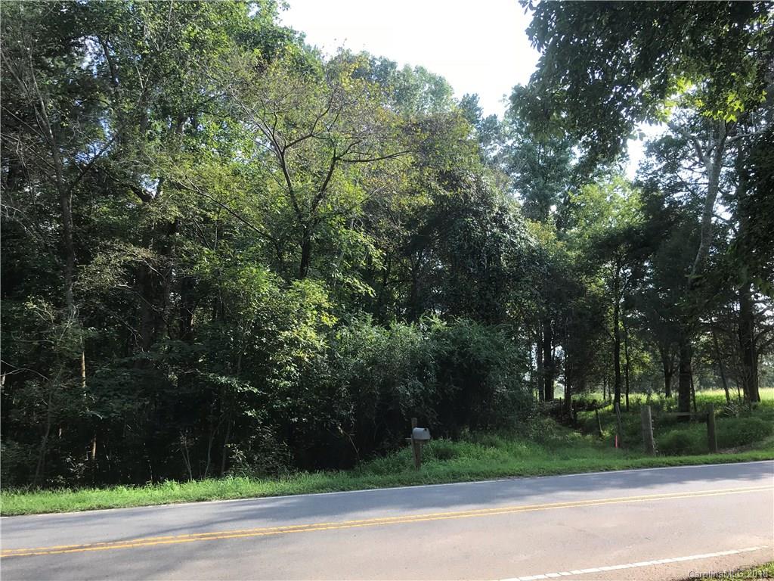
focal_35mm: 28
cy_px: 290
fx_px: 626
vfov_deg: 49.7
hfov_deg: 63.4
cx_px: 387
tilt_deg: +9.9
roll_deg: -0.7
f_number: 1.8
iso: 20
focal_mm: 3.99
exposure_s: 1/313
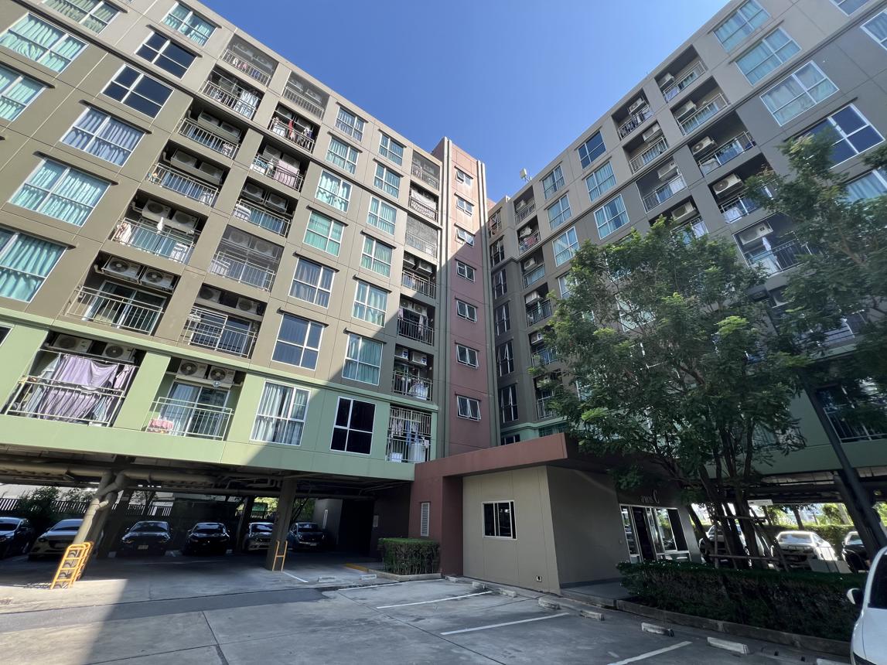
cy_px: 332
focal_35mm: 13
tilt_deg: +27.6
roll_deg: -0.7
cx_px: 444
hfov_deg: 106.2
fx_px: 333
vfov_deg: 89.9
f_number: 1.8
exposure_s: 1/641
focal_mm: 1.57
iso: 32
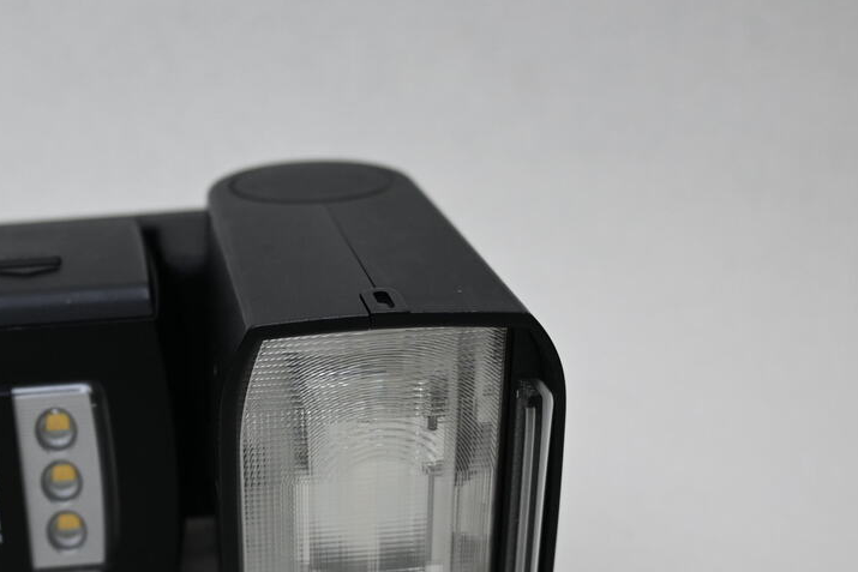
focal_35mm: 53
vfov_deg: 25.2
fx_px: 1259
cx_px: 156
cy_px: 447
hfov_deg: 36.2
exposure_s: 1/250
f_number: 4
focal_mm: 21
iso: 400
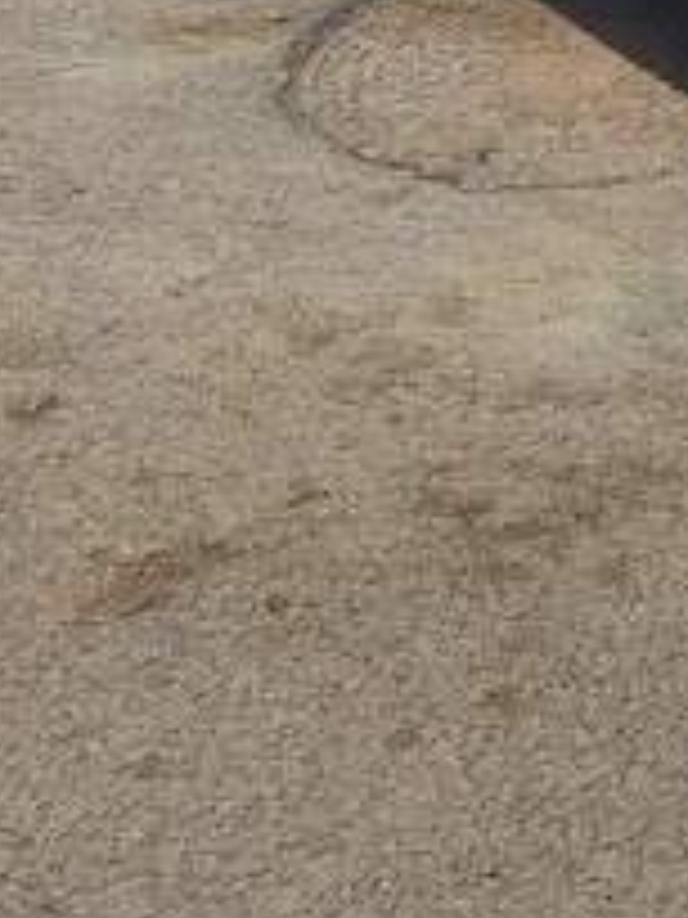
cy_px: -423
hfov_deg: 12.9
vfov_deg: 17.5
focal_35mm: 102
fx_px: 2703
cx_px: 1313
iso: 100
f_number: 1.9
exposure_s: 1/807
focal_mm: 4.95
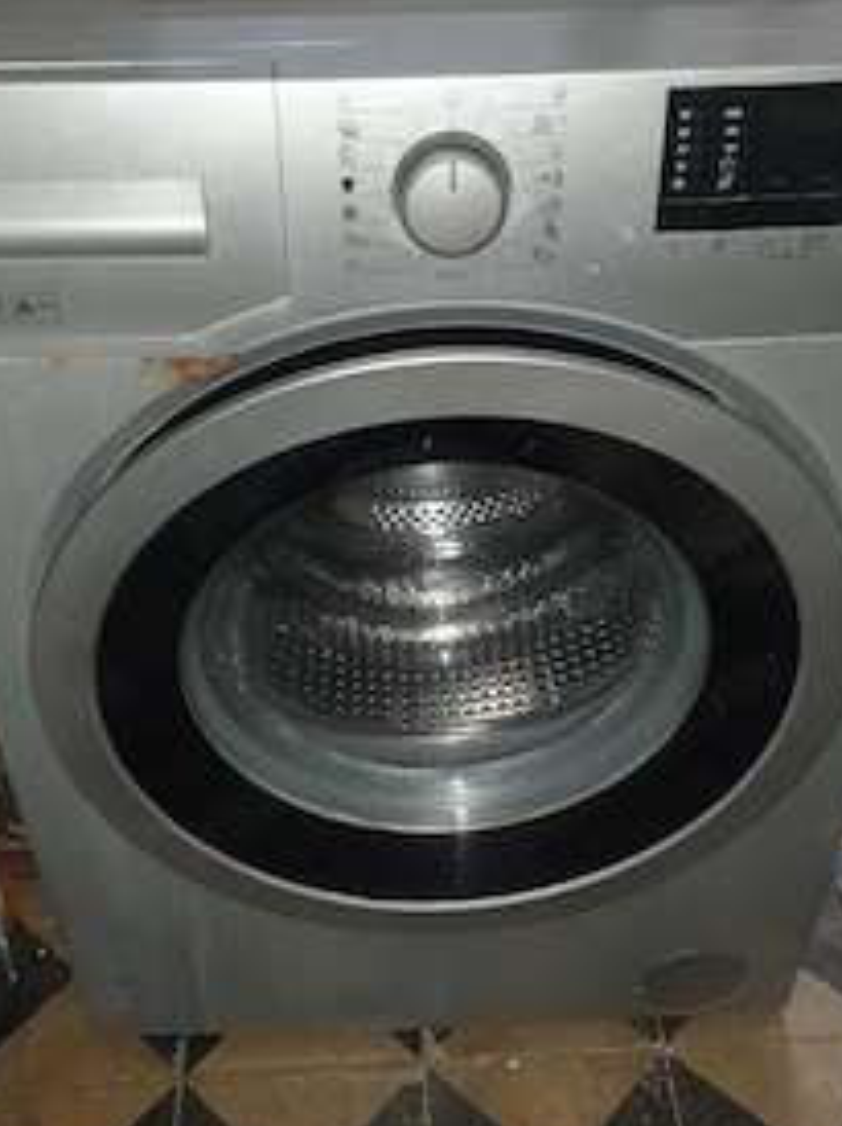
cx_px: 394
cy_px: 489
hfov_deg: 37.7
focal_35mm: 38
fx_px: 1234
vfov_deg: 48.9
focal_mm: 4.3
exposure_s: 1/22
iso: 125
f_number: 1.5
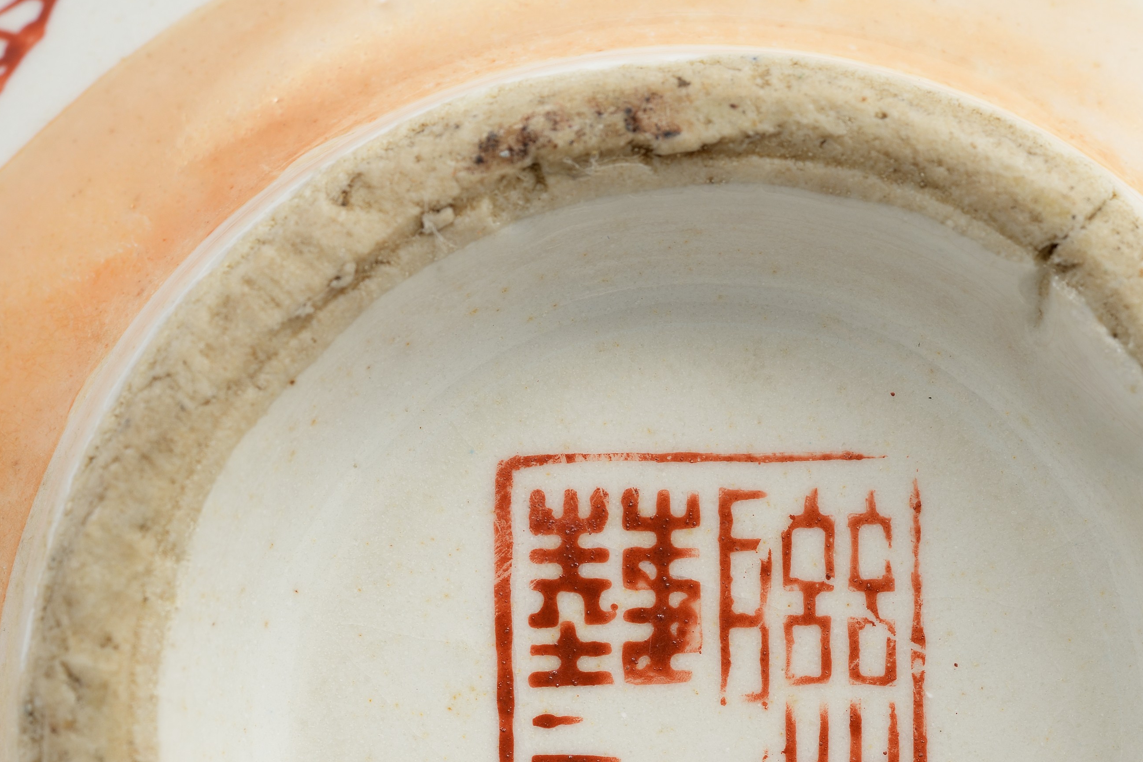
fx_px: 3302
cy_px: 649
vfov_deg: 13.1
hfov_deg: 19.6
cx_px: 712
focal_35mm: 104
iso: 100
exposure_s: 1/100
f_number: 18
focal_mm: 60
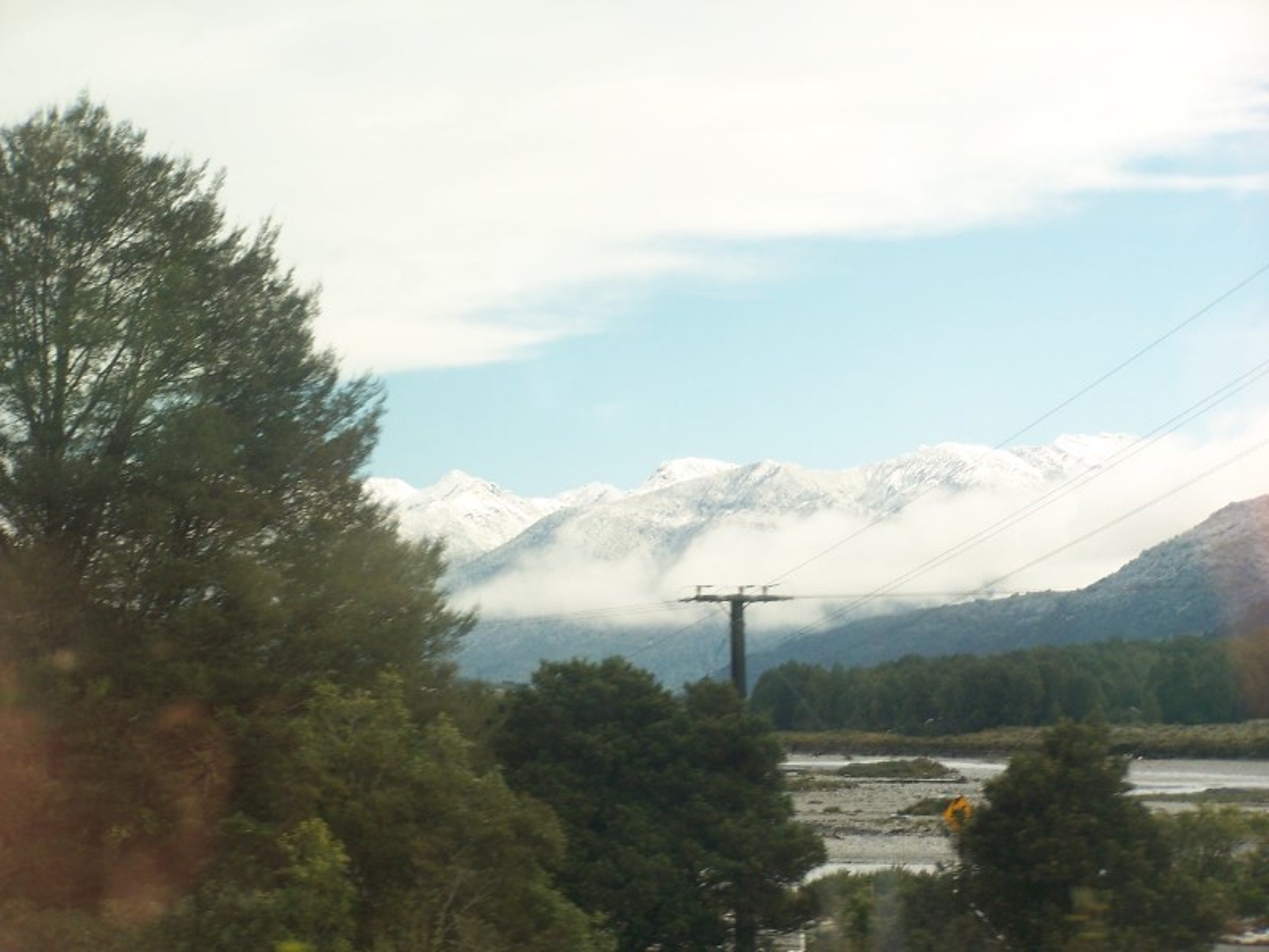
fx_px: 4289
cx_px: 634
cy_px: 476
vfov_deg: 12.7
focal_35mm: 117
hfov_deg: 16.8
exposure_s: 1/125
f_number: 3.2
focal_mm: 19.4
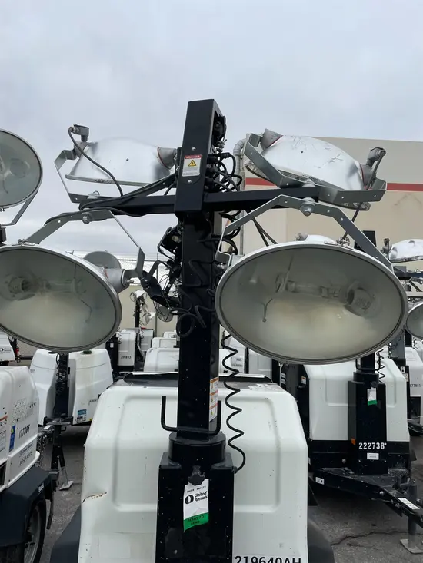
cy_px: 282
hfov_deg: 53.1
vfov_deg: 67.3
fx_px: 423
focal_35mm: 26
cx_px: 212
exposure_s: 1/2747
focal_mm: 4.2
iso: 50
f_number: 1.6
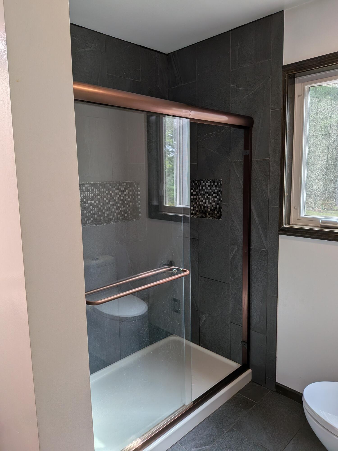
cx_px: 169
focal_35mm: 24
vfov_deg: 71.6
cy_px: 226
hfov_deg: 56.8
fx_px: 312
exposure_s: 1/190
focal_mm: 4.53
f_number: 1.7
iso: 26
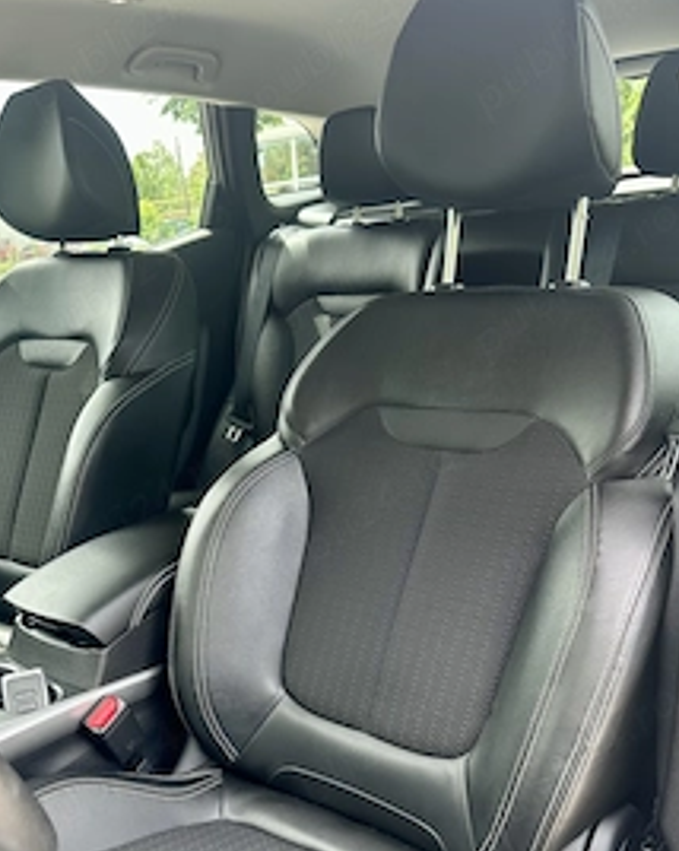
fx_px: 880
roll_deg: +1.7
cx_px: 241
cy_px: 575
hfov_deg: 41.8
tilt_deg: -21.1
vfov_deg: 50.5
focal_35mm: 35
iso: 64
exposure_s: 1/130
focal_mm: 6.86
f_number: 1.78
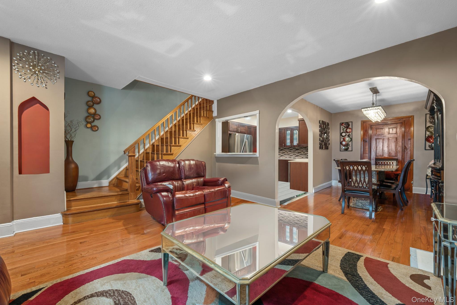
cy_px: 152
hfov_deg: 104.3
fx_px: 178
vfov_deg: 81.2
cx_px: 228
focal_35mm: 14
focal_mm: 14
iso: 160
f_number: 10
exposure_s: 3.2
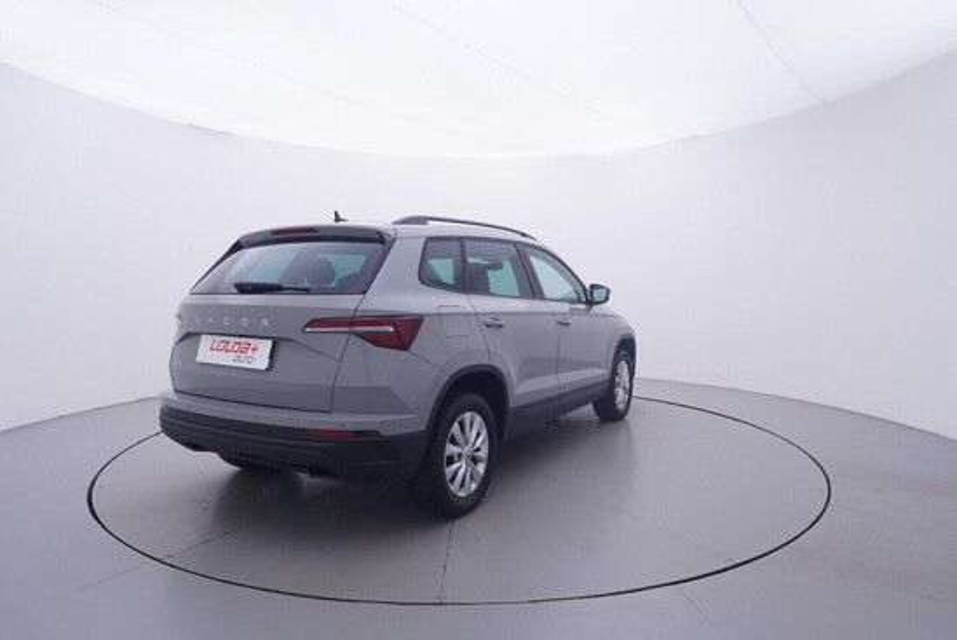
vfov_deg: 56.2
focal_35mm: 22
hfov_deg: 77.3
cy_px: 320
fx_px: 599
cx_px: 478
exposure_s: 1/80
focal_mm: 15
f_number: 5
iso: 200
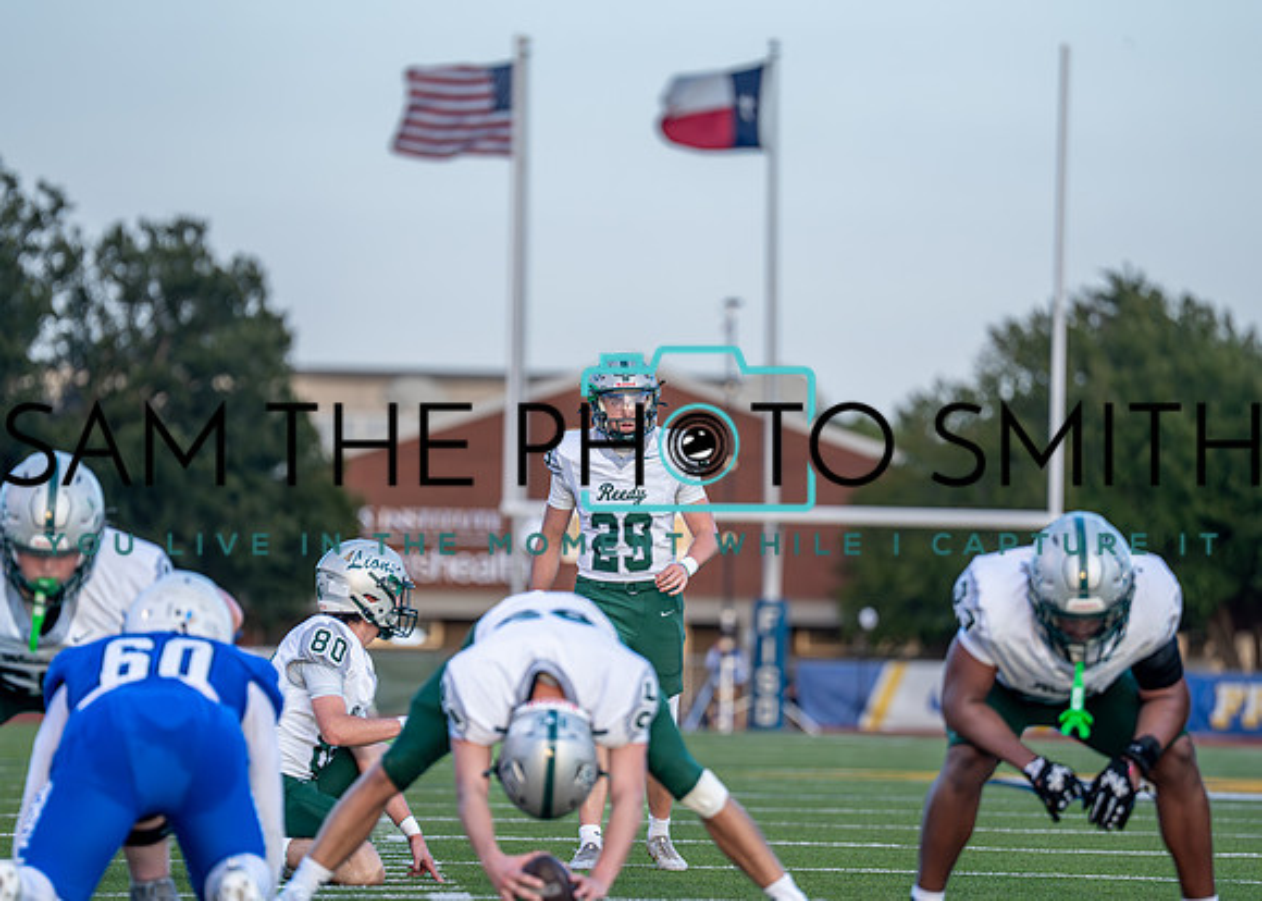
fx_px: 8658
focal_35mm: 242
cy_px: 505
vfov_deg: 6.0
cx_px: 629
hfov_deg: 8.3
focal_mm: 200
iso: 500
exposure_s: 1/1250
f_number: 2.8
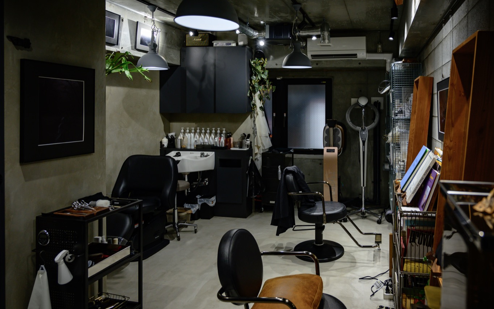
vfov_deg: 49.3
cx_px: 247
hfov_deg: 72.6
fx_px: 337
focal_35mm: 25
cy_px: 154
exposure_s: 1/125
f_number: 4
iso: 800
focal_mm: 24
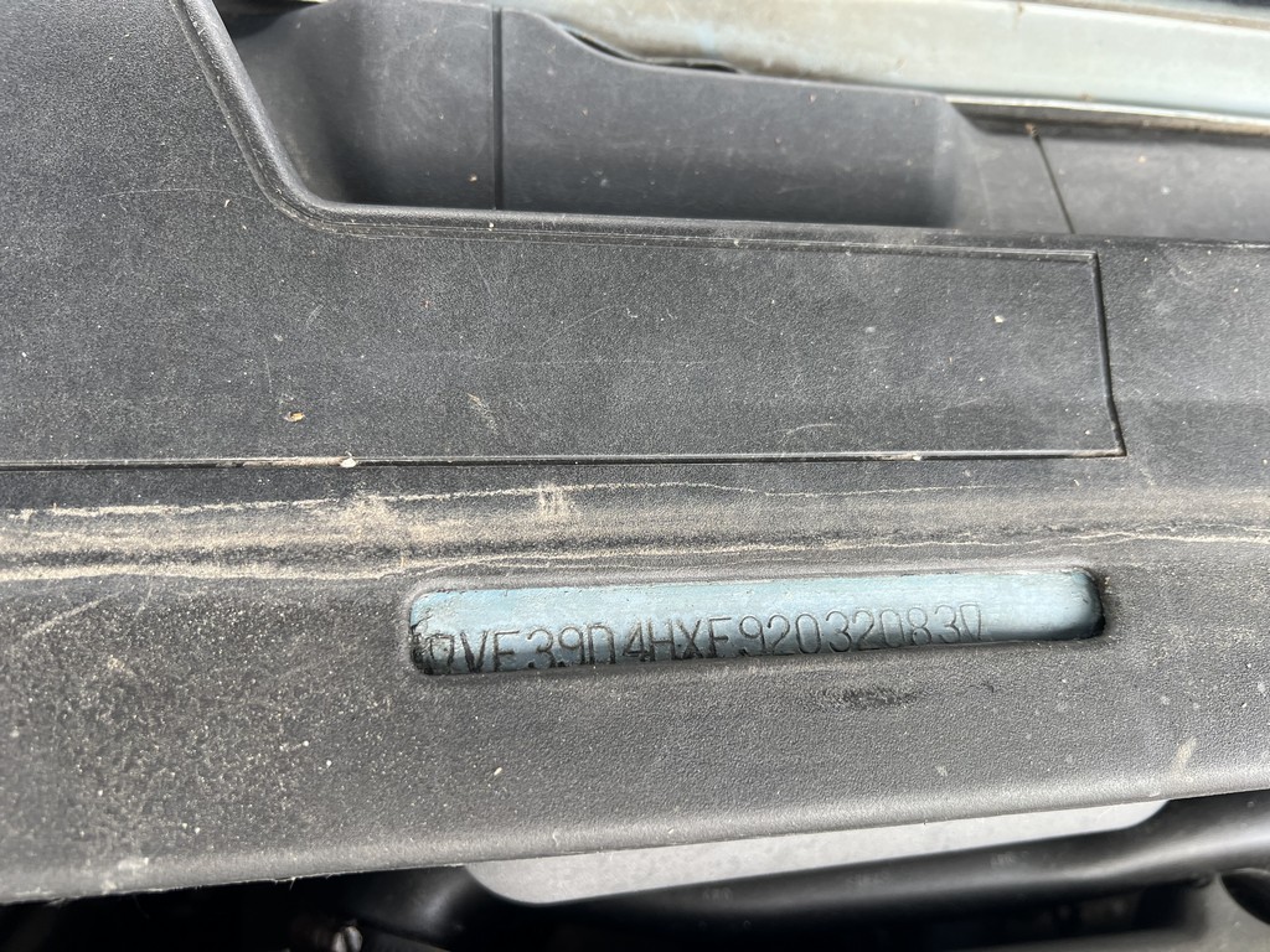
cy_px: 476
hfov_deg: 67.3
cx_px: 635
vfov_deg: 53.1
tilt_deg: -62.4
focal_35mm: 26
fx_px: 954
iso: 40
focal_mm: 5.7
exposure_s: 1/121
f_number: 1.5
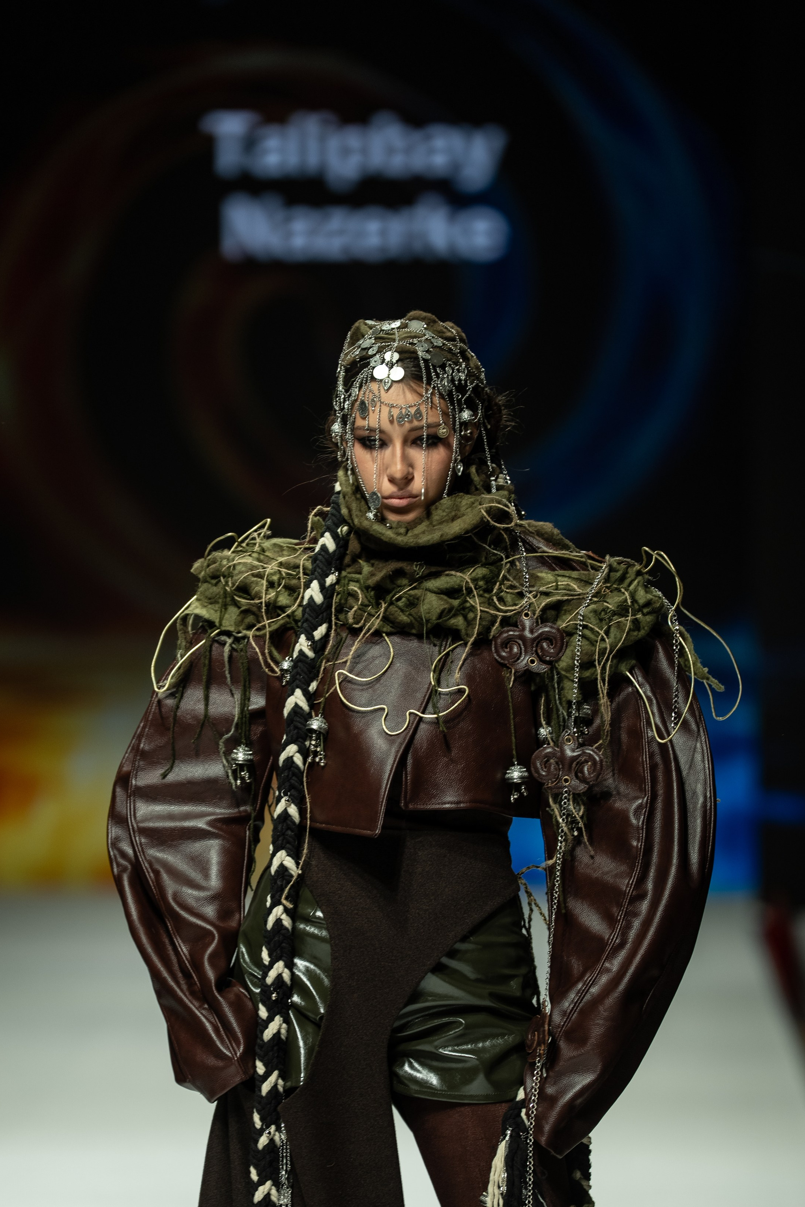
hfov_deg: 5.5
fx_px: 8418
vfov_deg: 8.2
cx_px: 461
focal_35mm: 251
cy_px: 722
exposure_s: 1/250
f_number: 3.2
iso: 200
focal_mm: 200
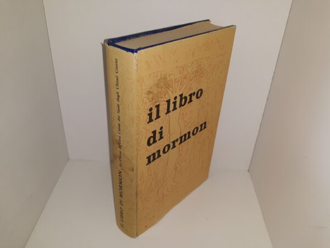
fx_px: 267
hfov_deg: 63.4
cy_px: 124
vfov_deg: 49.7
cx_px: 165
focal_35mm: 28
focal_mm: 3.7
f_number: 1.7
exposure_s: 1/259
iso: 40
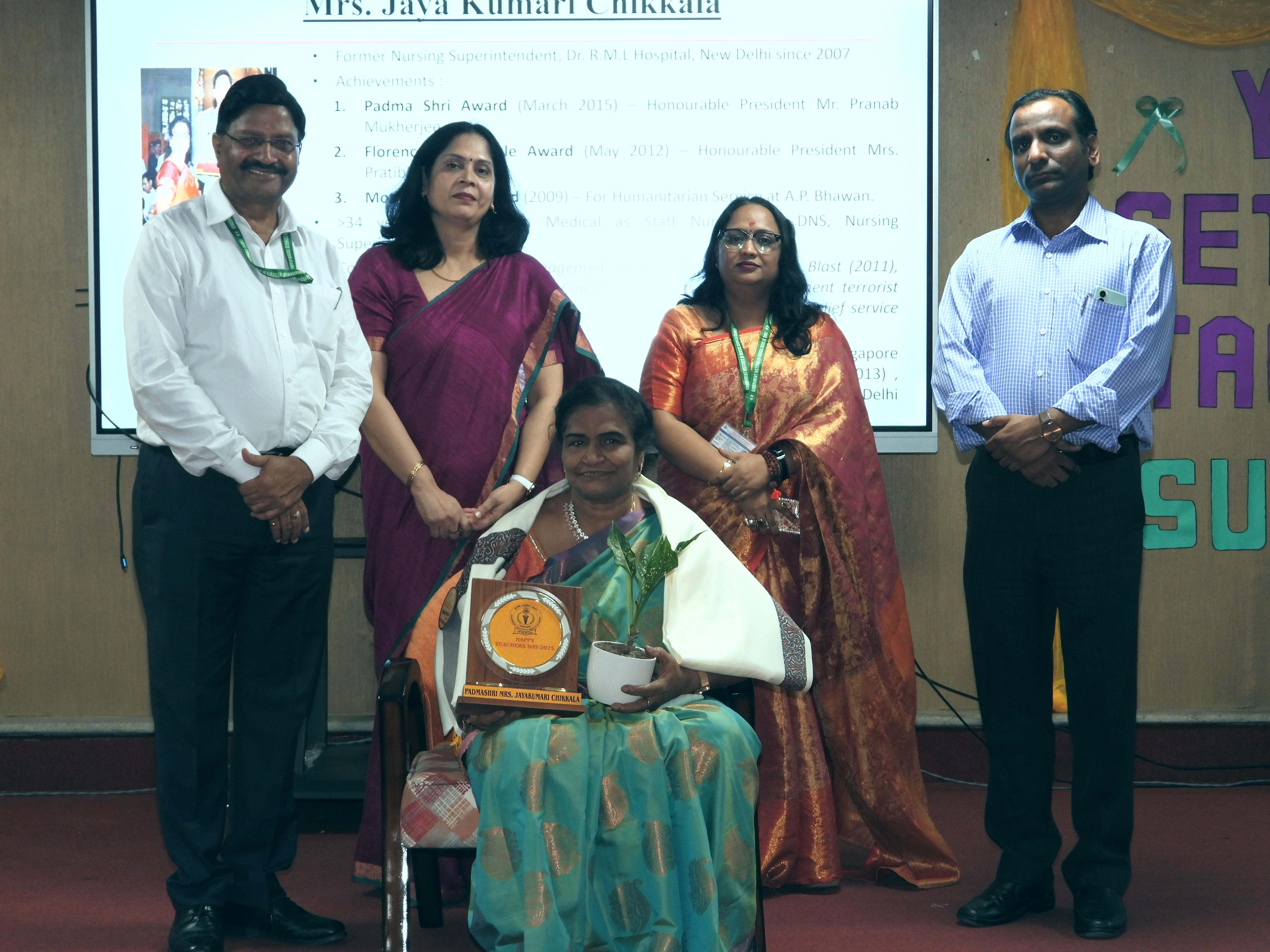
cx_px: 635
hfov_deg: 29.8
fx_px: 2385
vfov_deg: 22.6
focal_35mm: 65
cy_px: 476
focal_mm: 11.7
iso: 200
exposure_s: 1/30
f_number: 3.5
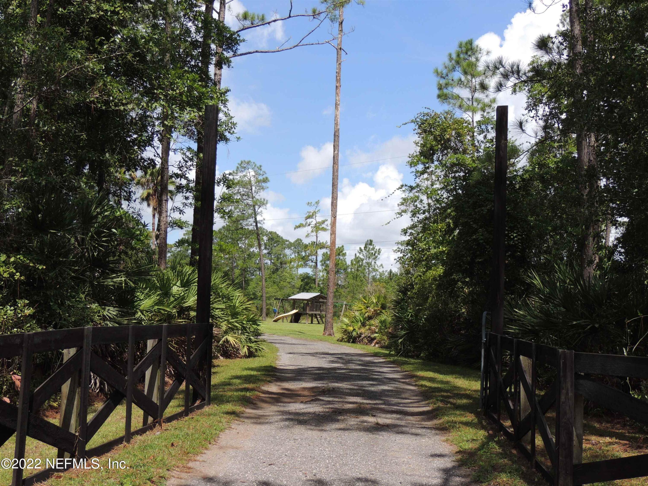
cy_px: 243
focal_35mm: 43
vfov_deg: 33.6
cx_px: 324
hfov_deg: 43.9
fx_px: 805
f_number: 3.4
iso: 100
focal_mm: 7.6
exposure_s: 1/1000
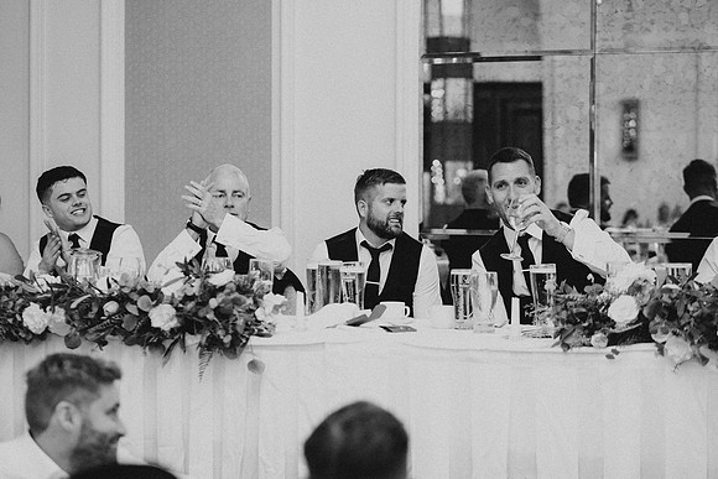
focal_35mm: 85
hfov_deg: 23.9
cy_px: 240
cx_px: 359
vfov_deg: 16.1
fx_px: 1696
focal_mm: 85
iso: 2000
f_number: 2.8
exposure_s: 1/125
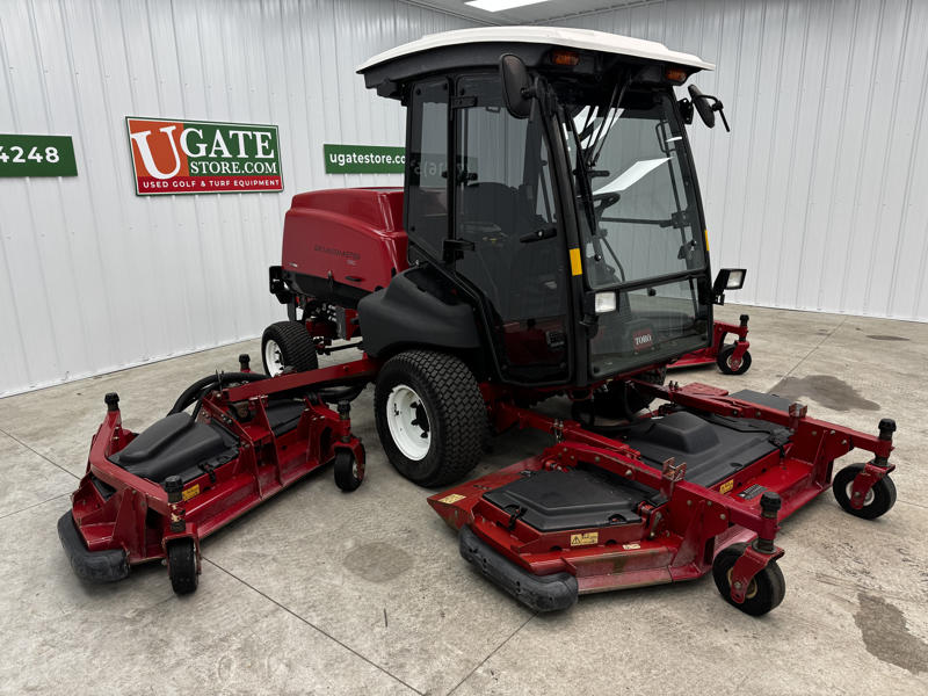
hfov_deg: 71.6
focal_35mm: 24
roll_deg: +0.8
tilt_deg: -16.2
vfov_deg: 56.8
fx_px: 643
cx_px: 464
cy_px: 348
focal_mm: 6.76
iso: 100
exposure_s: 1/120
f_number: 1.78
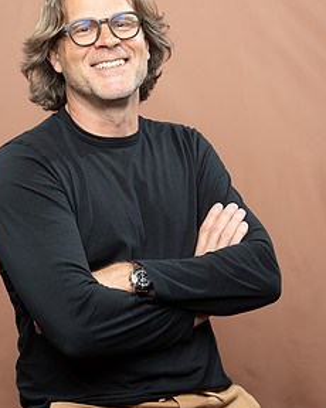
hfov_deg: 14.4
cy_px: 203
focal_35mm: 107
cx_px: 133
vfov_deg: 18.0
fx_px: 1292
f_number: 4
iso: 320
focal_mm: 73
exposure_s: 1/160
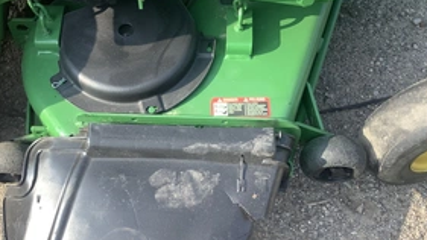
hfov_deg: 42.5
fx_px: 543
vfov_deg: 24.9
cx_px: 158
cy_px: 137
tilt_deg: -61.7
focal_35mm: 48
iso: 25
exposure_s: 1/313
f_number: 2.4
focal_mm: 3.3
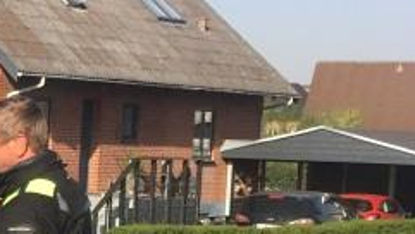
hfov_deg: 13.6
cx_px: -422
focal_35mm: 134
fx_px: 1476
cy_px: 220
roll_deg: -1.8
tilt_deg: -3.1
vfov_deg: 9.0
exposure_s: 1/950
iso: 25
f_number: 2.2
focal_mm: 4.15
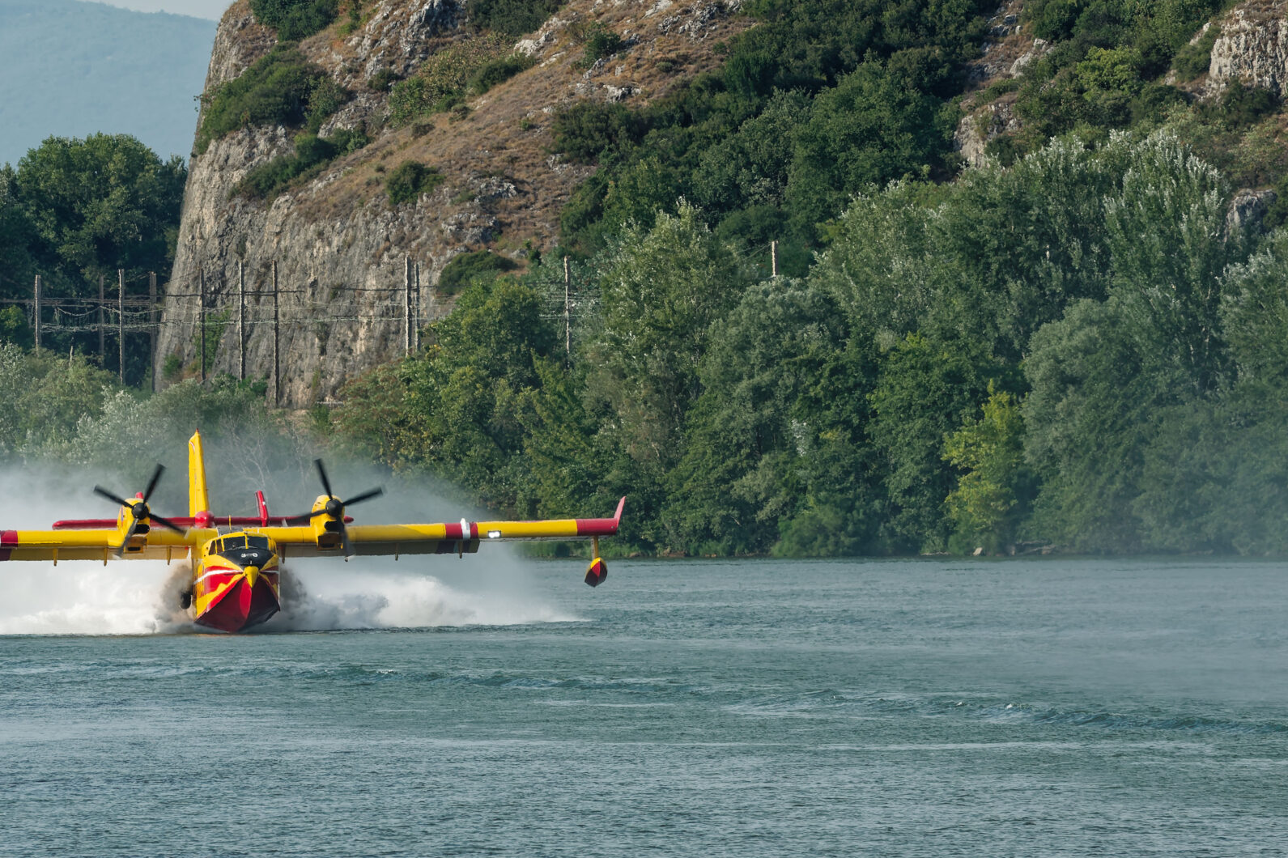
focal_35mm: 700
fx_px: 25038
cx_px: 272
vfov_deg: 2.0
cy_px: 547
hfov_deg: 2.9
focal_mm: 290
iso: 200
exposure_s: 1/800
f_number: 9
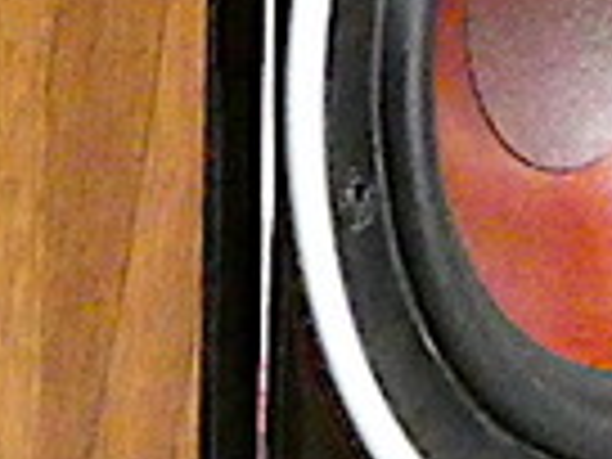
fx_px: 16849
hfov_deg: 2.1
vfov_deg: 1.6
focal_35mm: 953
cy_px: -495
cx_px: -860
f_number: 6.3
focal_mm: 24.2
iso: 1600
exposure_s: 1/25
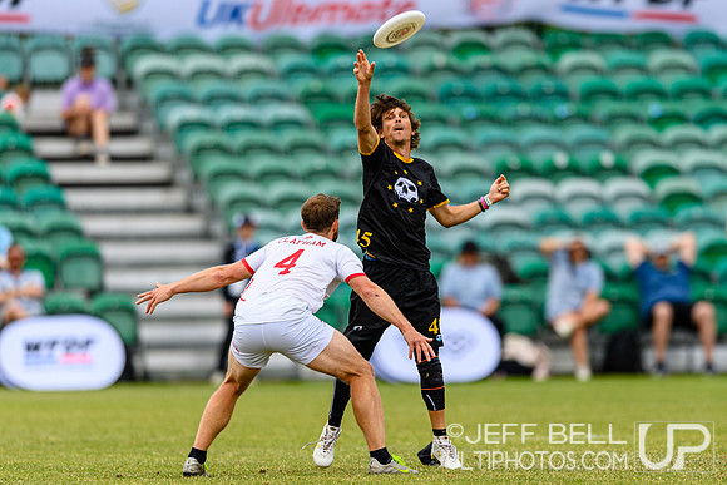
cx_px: 432
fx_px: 12739
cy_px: 276
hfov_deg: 3.3
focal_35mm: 631
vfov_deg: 2.2
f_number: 3.2
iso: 140
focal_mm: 400
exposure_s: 1/1600
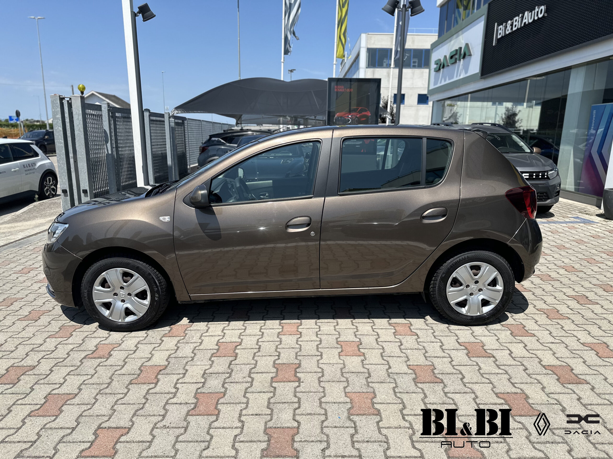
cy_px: 230
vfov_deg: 56.8
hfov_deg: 71.6
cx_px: 306
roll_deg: -0.7
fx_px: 425
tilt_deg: -12.3
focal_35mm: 24
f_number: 1.78
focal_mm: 6.86
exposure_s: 1/5263
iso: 80
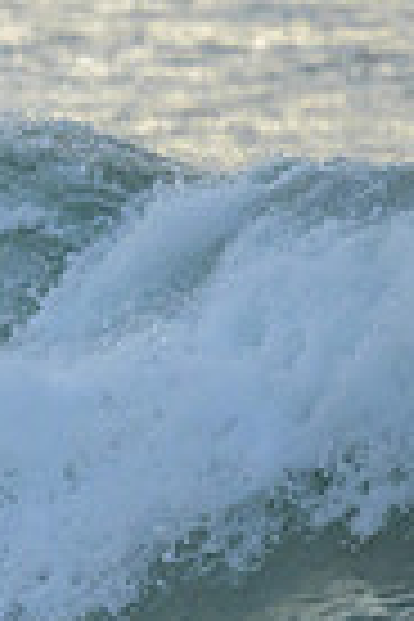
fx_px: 57835
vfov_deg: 0.6
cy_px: 295
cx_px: -616
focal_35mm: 3353
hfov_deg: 0.4
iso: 1000
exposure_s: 1/2500
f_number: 6.3
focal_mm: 800
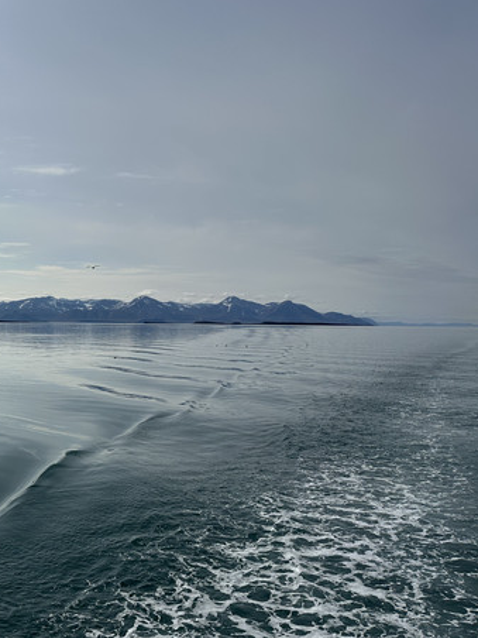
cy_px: 323
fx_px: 626
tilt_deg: -1.5
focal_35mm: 34
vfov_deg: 54.0
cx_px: 35
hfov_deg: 38.5
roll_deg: -0.9
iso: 80
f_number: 1.78
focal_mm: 6.86
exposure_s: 1/9709
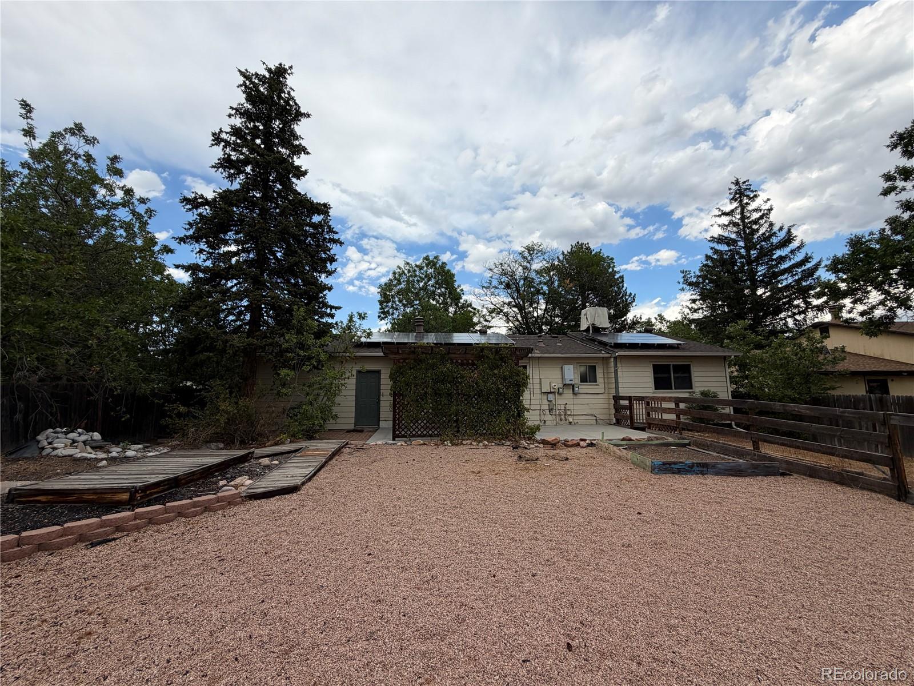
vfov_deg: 85.7
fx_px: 370
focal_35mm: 14
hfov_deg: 102.1
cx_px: 457
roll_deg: +0.5
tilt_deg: +6.9
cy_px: 343
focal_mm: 2.22
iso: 25
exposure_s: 1/770
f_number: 2.2
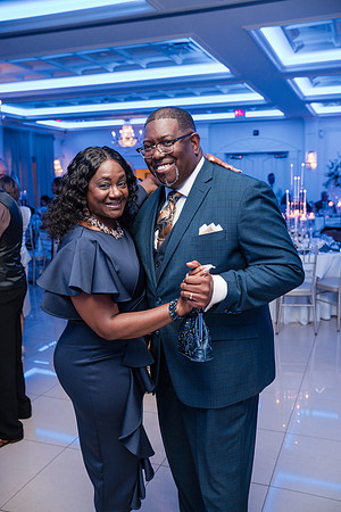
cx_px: 170
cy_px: 256
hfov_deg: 37.9
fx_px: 497
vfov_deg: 54.4
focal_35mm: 35
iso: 3200
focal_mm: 35
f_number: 4
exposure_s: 1/250
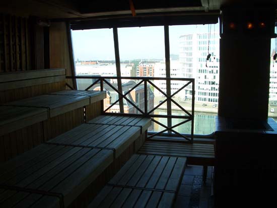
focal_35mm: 35
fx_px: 280
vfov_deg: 40.7
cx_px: 138
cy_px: 104
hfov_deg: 52.6
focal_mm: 5.8
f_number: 4.3
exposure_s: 1/160
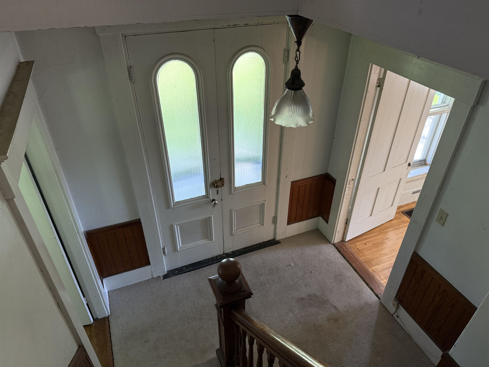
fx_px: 339
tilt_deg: -35.4
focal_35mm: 24
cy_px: 184
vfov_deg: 56.8
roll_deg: -0.2
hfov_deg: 71.6
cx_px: 244
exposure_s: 1/70
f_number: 1.78
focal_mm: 6.76
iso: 200
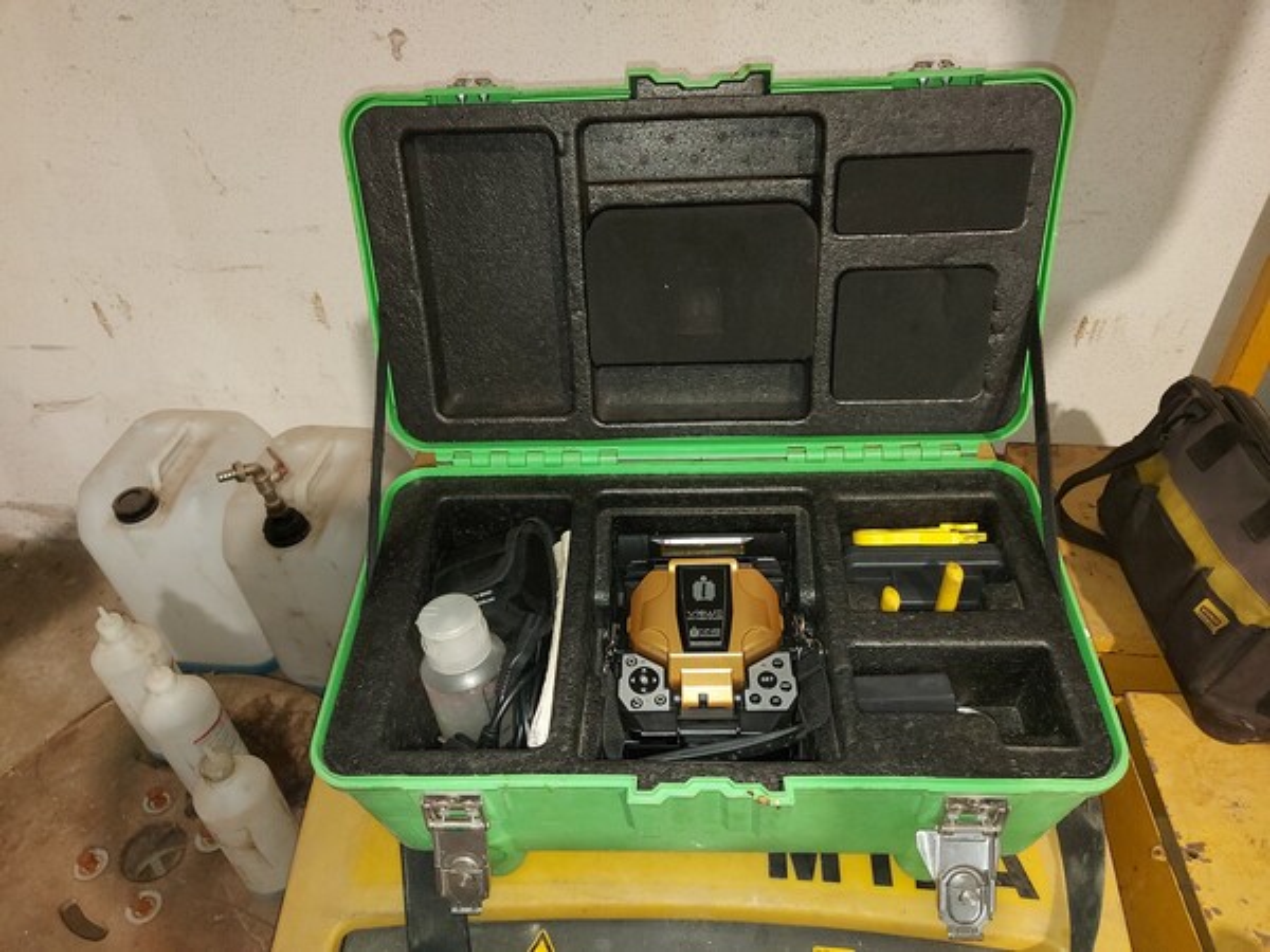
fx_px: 881
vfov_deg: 56.8
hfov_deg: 71.6
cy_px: 476
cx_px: 635
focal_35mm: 24
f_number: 1.8
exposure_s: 1/30
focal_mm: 5.23
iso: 250
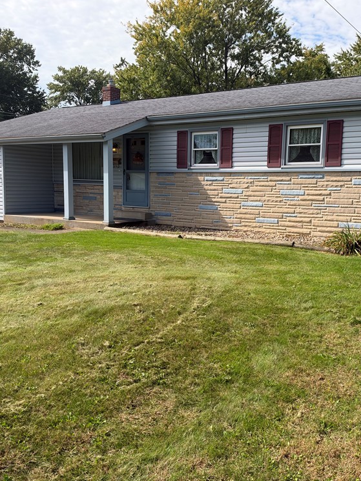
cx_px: 207
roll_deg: -1.7
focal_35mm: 33
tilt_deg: -4.9
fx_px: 459
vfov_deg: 55.3
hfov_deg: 42.8
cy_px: 236
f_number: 1.8
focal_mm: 6.93
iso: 80
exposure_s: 1/2577
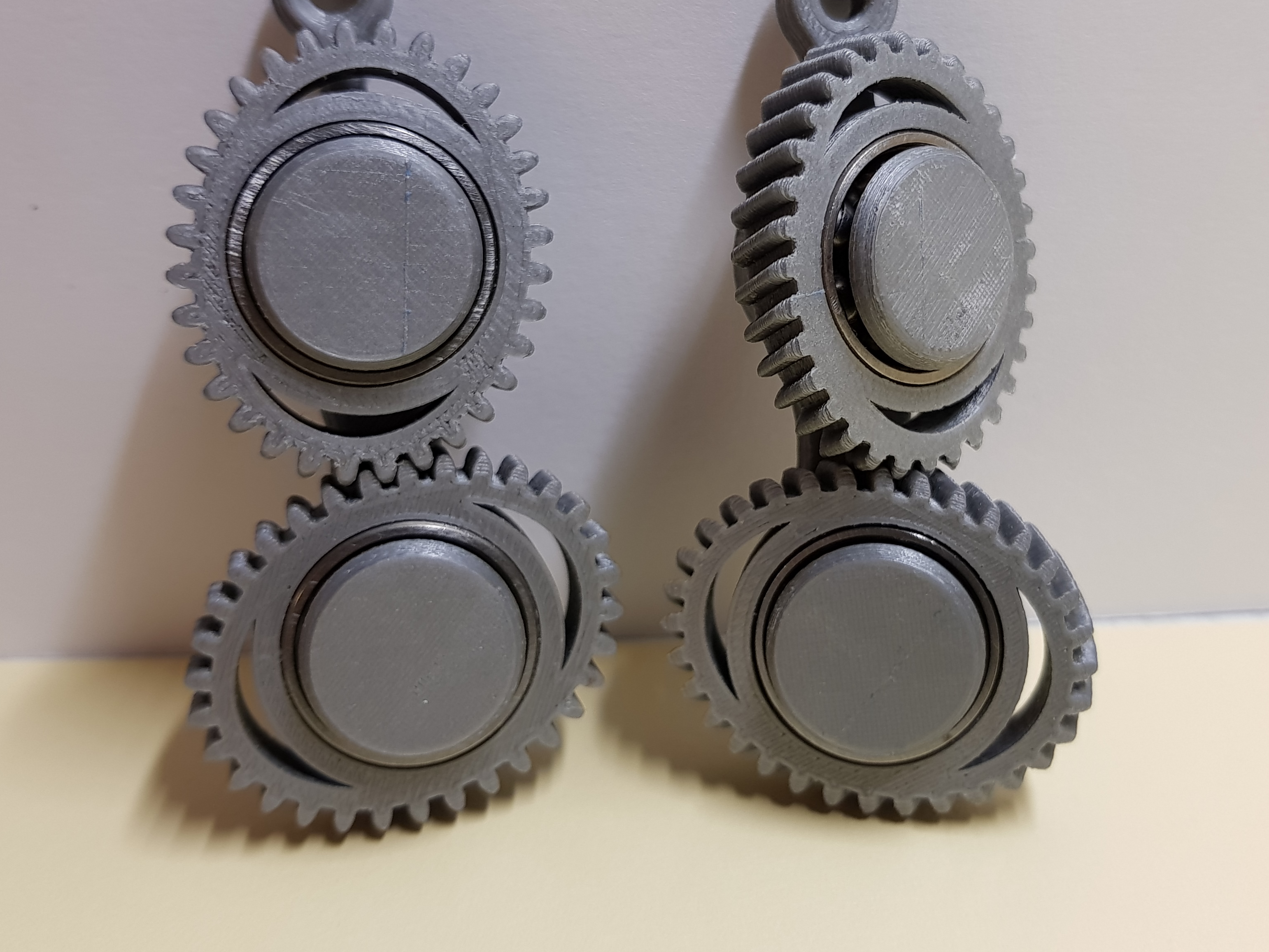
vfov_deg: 41.7
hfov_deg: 53.7
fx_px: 1246
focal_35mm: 34
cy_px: 422
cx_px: 745
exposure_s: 1/50
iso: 100
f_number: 1.7
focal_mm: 4.2
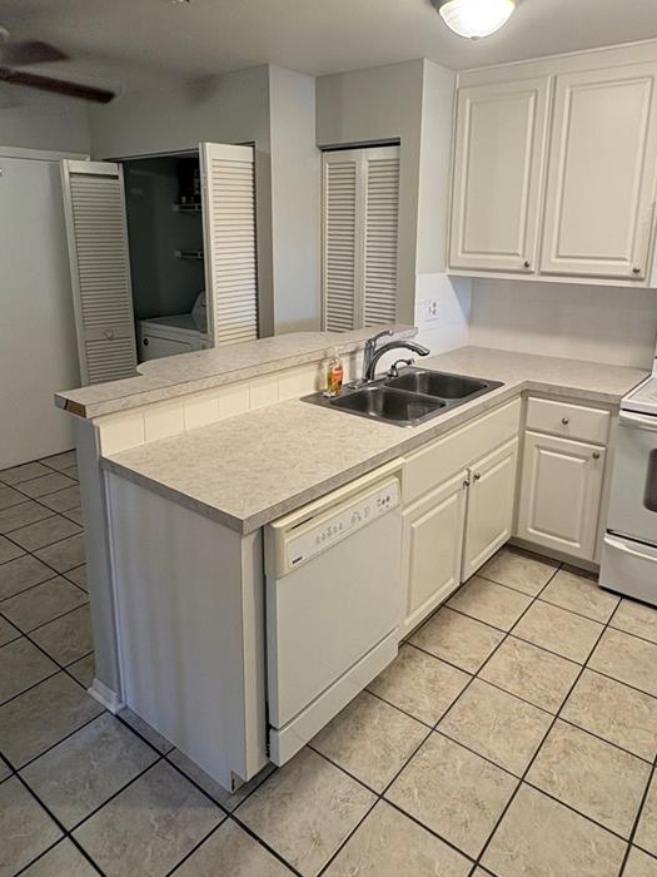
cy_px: 368
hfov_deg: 56.8
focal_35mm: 24
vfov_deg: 71.1
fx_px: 607
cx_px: 353
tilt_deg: -12.4
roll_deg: -0.8
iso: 125
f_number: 2.2
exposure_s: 1/60
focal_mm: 2.22
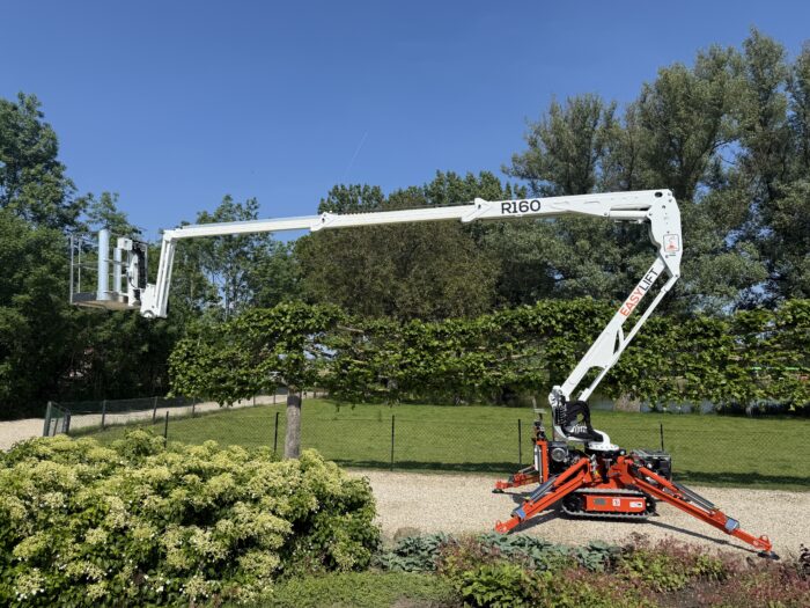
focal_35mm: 24
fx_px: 562
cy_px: 304
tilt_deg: +6.7
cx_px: 405
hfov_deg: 71.6
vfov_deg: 56.8
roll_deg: -0.6
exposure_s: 1/4975
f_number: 1.78
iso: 80
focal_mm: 6.76
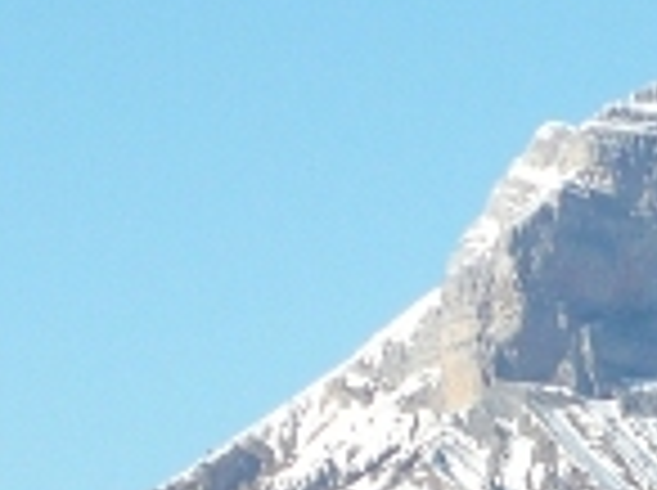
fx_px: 8944
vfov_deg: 3.1
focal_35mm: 472
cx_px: 806
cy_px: 845
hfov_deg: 4.2
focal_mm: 11.1
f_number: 3.9
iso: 100
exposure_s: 1/640
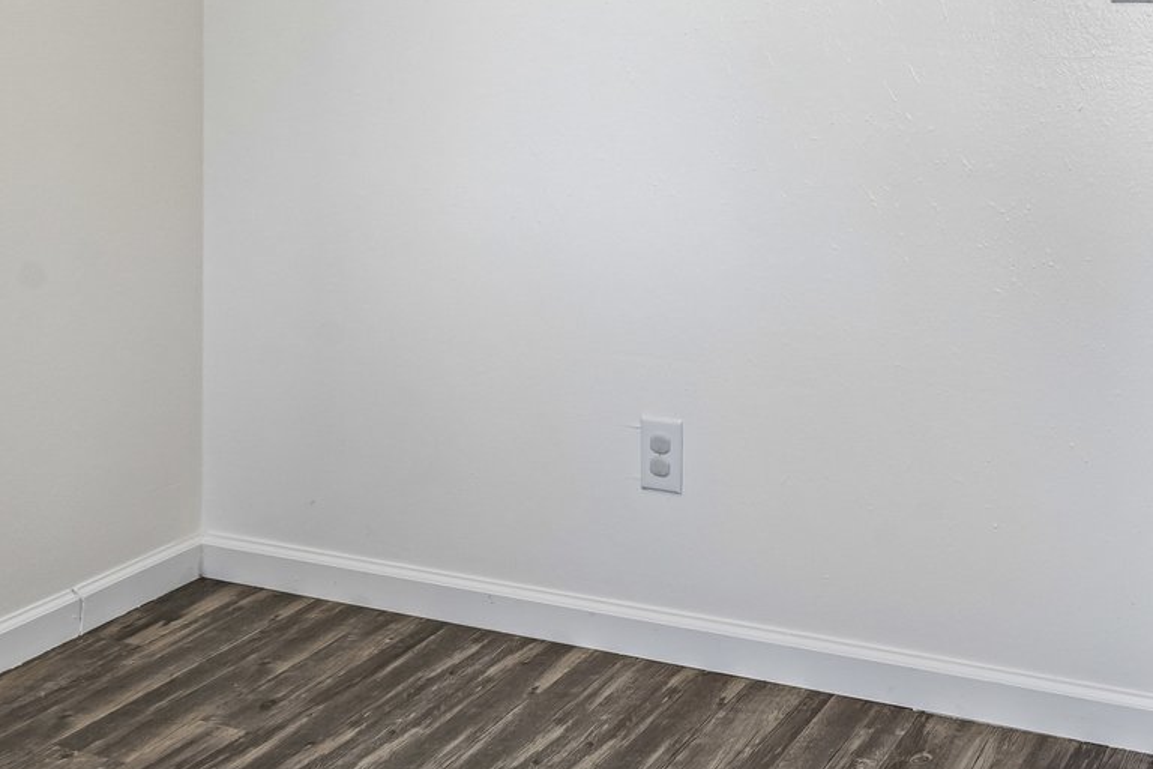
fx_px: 1537
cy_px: -40
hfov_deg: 40.1
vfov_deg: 26.3
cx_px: 853
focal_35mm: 48
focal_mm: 18
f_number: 8
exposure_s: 1/20
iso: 400
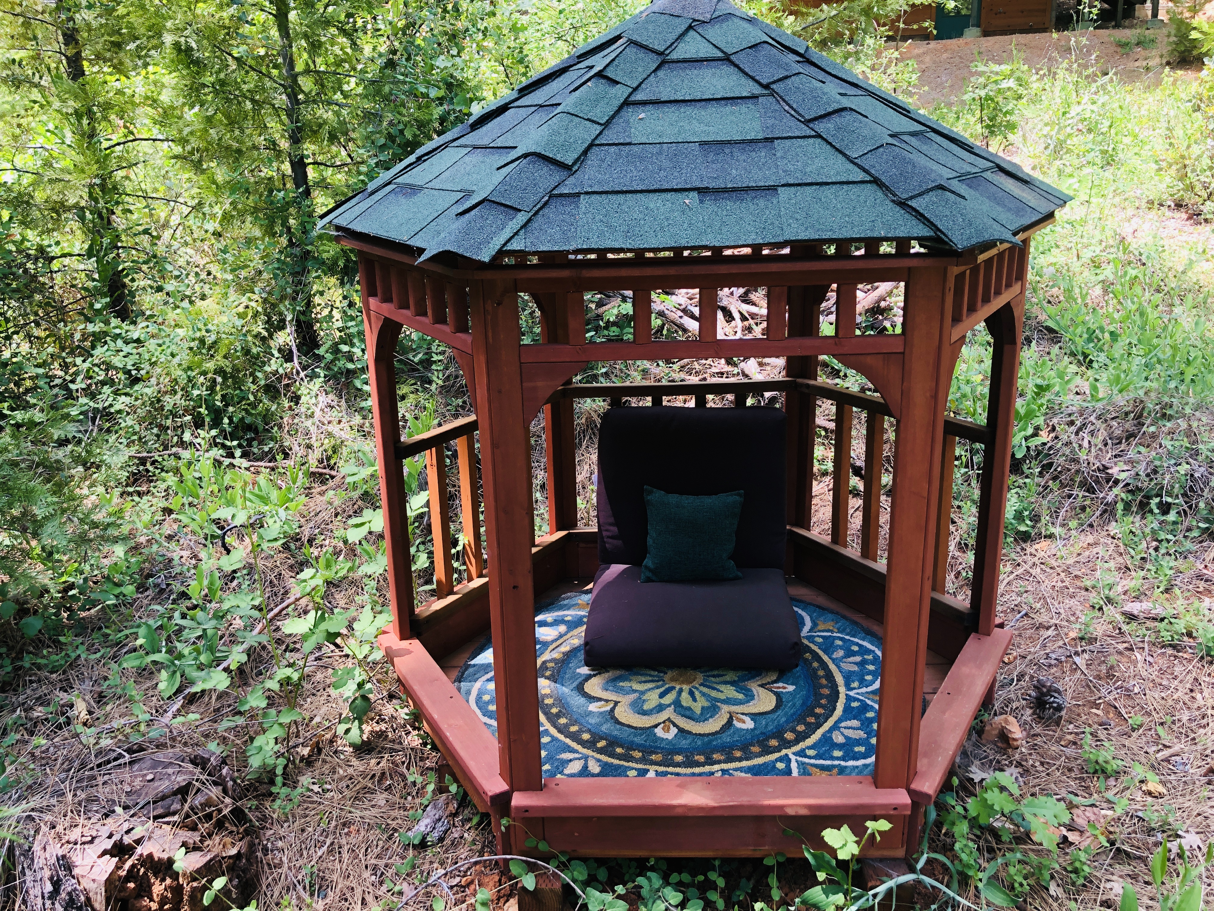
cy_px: 456
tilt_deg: -17.4
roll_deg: +2.4
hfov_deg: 63.4
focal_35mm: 28
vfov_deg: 49.7
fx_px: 982
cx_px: 607
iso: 32
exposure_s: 1/120
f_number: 1.8
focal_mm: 3.99
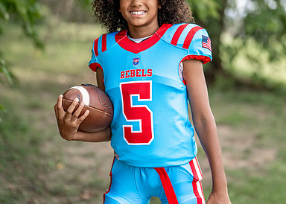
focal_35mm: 96
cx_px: 157
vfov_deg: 14.9
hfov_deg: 20.8
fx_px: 779
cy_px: 63
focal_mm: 50
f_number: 1.2
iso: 100
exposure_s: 1/2000
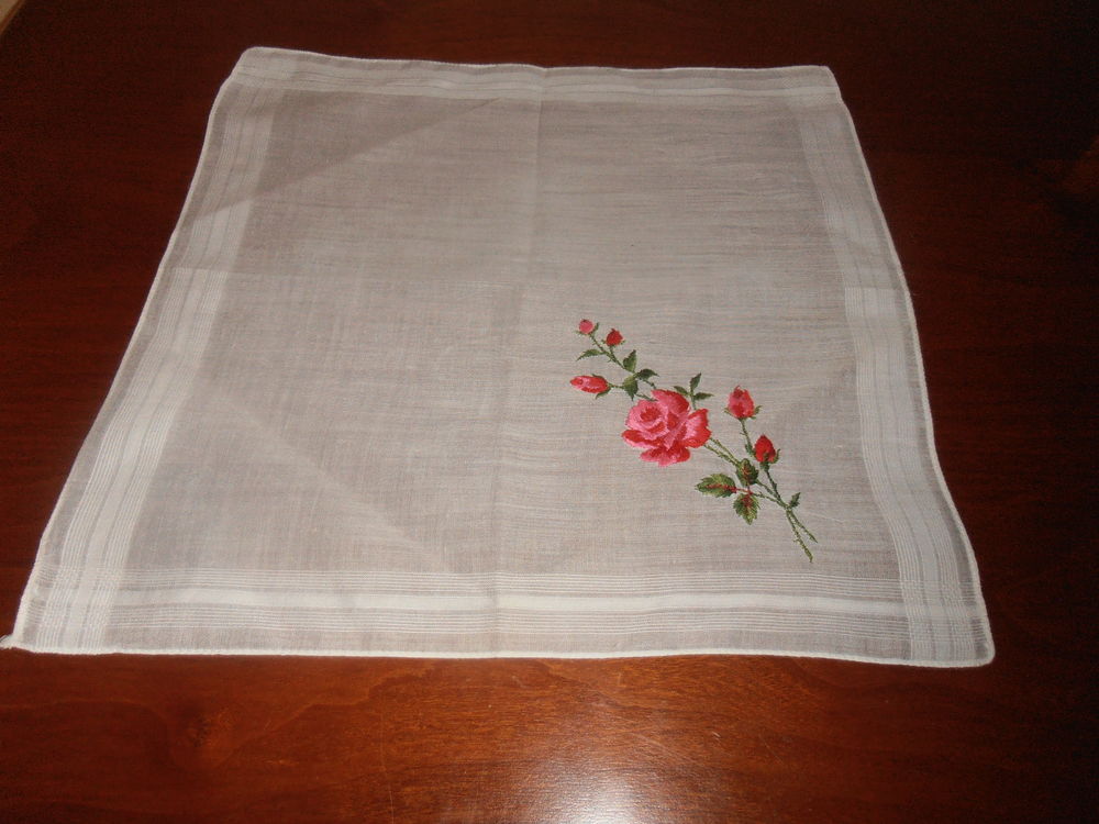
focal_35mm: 24
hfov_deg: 71.6
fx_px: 762
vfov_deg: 56.8
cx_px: 550
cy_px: 412
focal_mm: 4.2
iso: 125
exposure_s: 1/30
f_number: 3
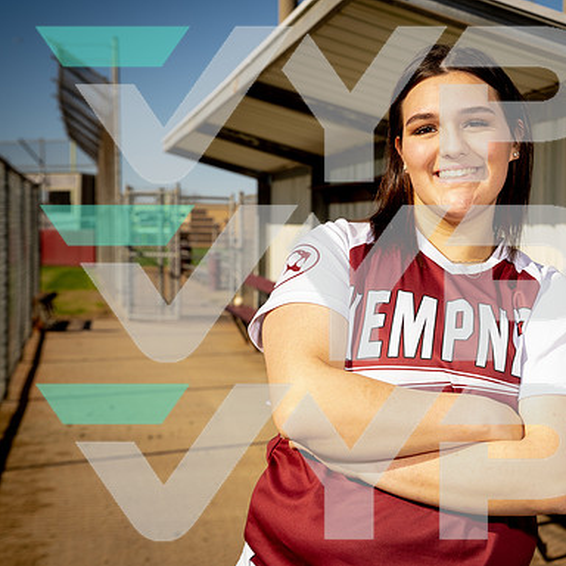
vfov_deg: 25.4
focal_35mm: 68
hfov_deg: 25.1
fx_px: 1258
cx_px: 416
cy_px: 284
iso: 100
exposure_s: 1/250
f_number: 7.1
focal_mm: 53
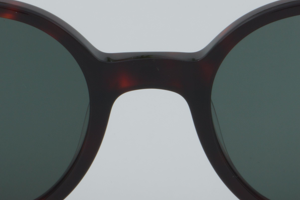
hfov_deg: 9.9
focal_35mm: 207
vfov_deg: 6.6
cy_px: 111
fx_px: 1727
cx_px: 149
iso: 100
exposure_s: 1/4
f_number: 32
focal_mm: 55
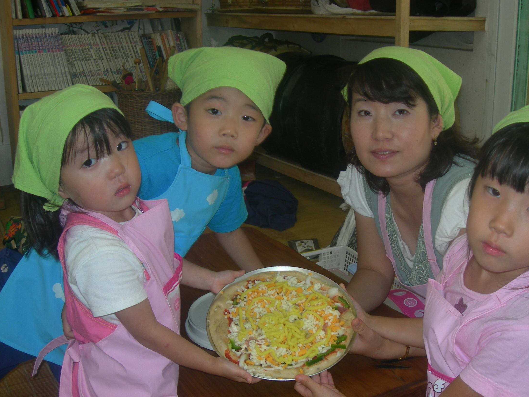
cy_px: 230
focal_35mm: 45
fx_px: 688
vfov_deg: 32.1
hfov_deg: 41.9
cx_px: 312
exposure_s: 1/60.1
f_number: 2.8
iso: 50
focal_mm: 7.8
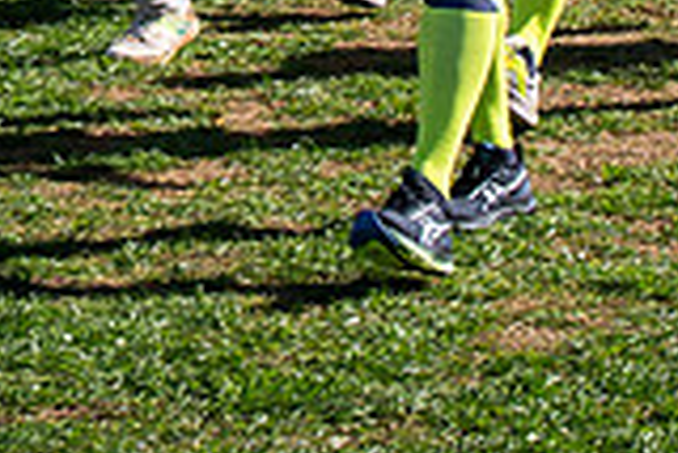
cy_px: -493
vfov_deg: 4.8
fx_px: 5335
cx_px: -103
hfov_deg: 7.2
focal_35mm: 283
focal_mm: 26
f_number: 10
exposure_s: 1/160
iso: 100
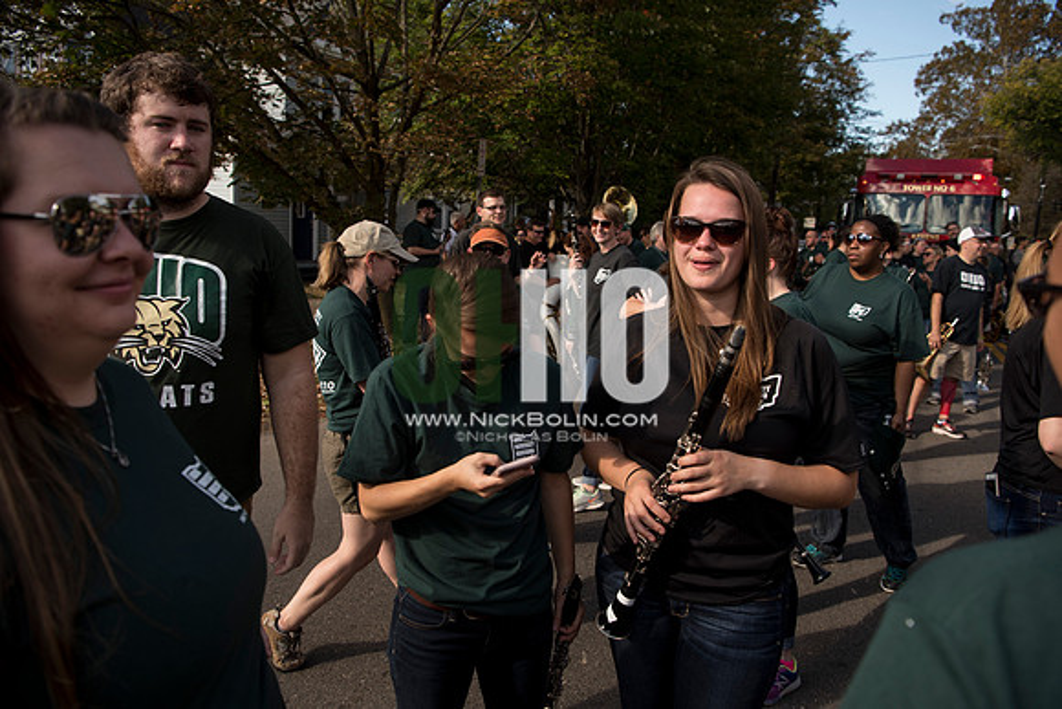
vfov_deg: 53.2
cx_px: 531
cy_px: 354
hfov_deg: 73.7
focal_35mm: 24
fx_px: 708
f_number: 4.5
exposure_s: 1/1000
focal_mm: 24
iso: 250
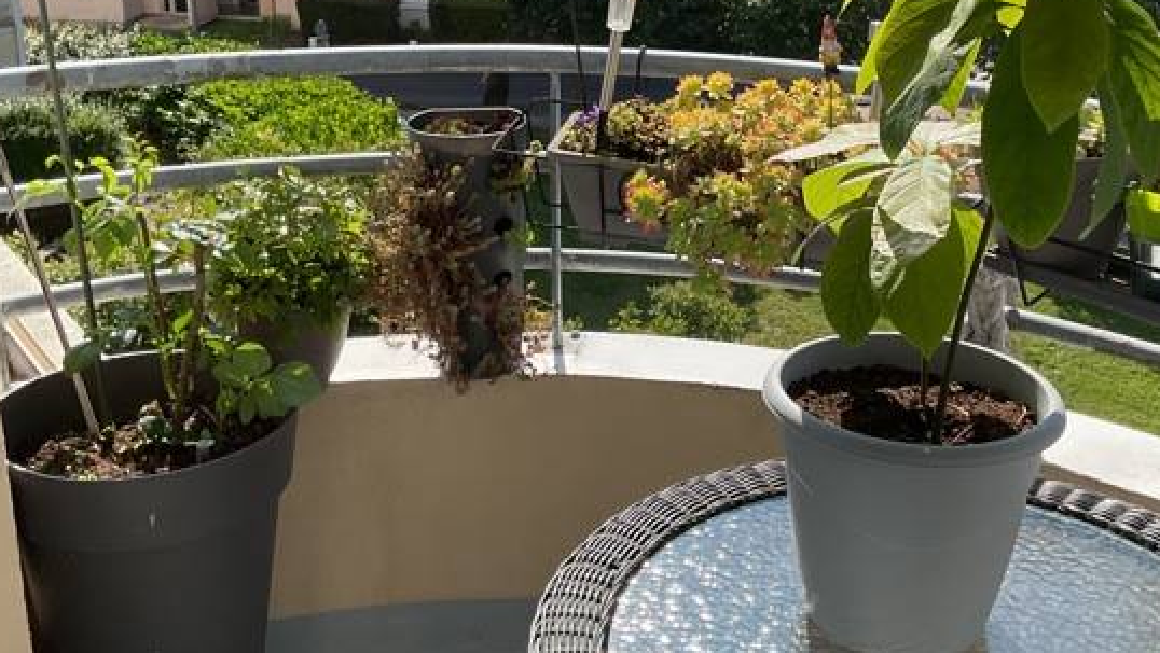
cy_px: 200
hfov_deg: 43.5
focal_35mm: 47
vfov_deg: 25.3
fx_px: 1446
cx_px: 699
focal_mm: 3
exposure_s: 1/1076
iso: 16
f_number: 1.8
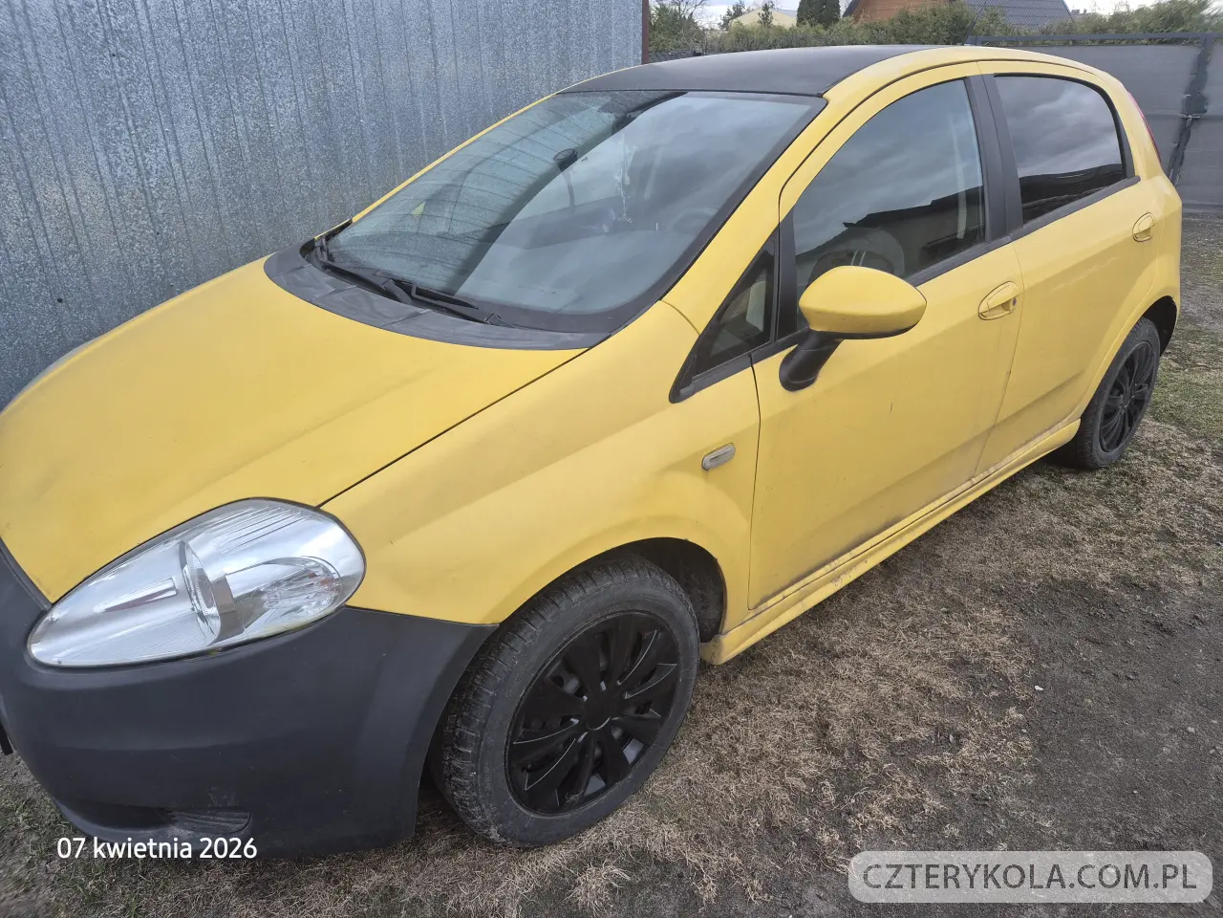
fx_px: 813
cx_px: 612
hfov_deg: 73.9
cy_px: 459
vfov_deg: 58.9
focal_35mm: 23
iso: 64
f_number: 1.8
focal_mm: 5.4
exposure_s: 1/180
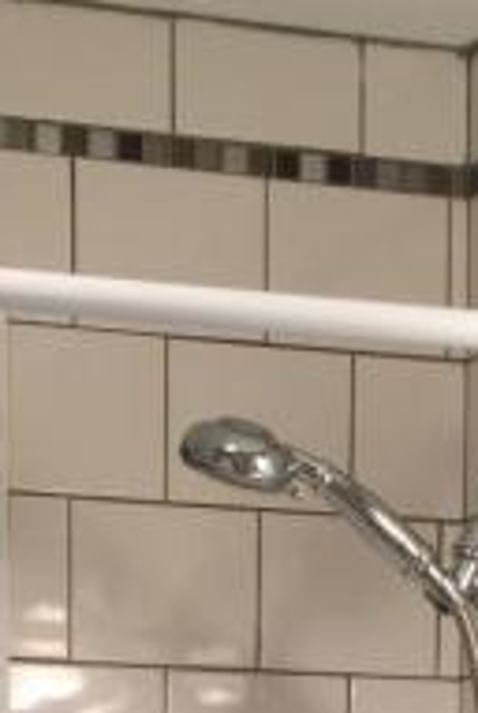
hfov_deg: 11.3
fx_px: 2401
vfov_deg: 14.5
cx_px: 22
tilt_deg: -6.0
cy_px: 1336
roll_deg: -1.9
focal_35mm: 121
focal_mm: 4.15
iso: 32
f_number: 2.2
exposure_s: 1/15
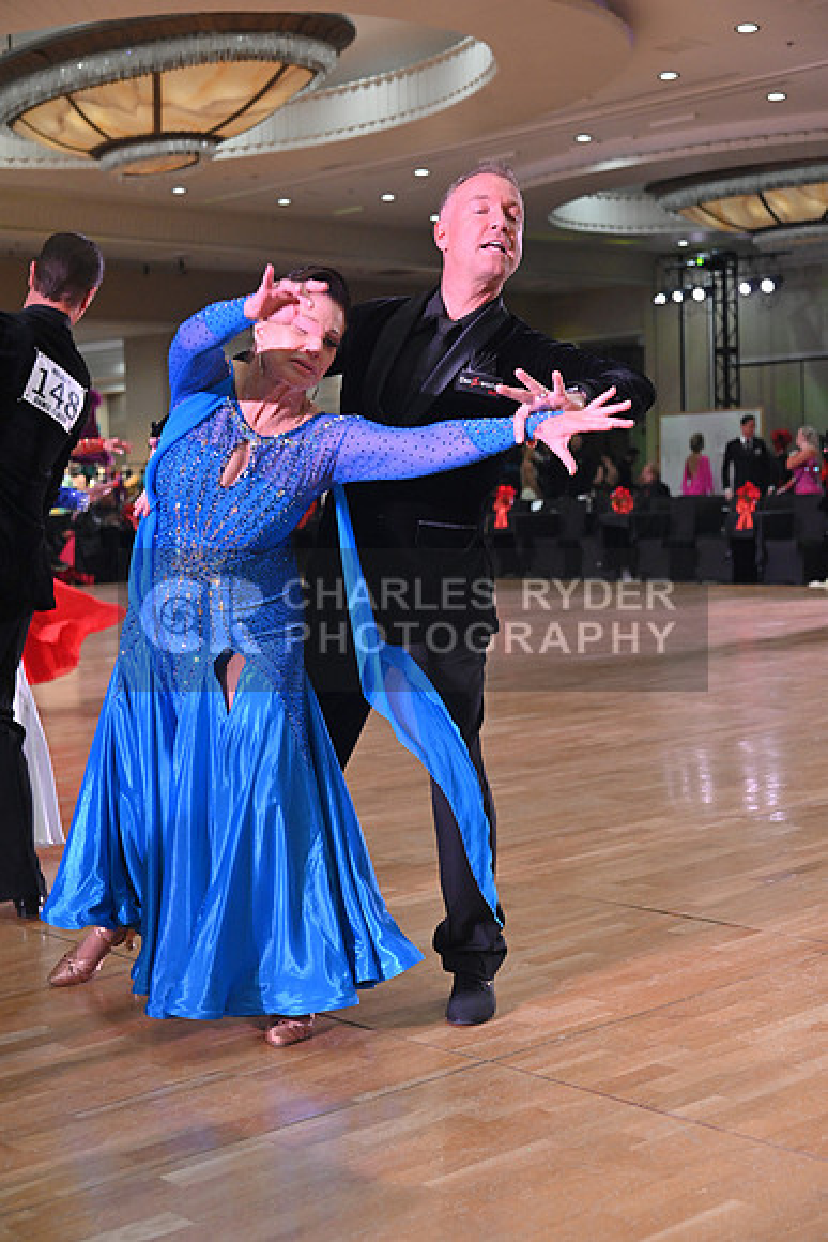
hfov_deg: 26.0
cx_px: 414
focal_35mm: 52
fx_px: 1793
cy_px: 621
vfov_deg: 38.2
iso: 2500
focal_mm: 52
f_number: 5
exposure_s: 1/320
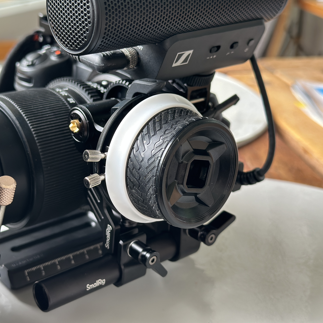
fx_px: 602
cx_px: 115
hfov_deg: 29.9
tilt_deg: -23.3
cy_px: 161
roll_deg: -1.6
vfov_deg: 30.0
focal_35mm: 57
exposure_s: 1/121
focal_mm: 6.86
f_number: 1.78
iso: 80
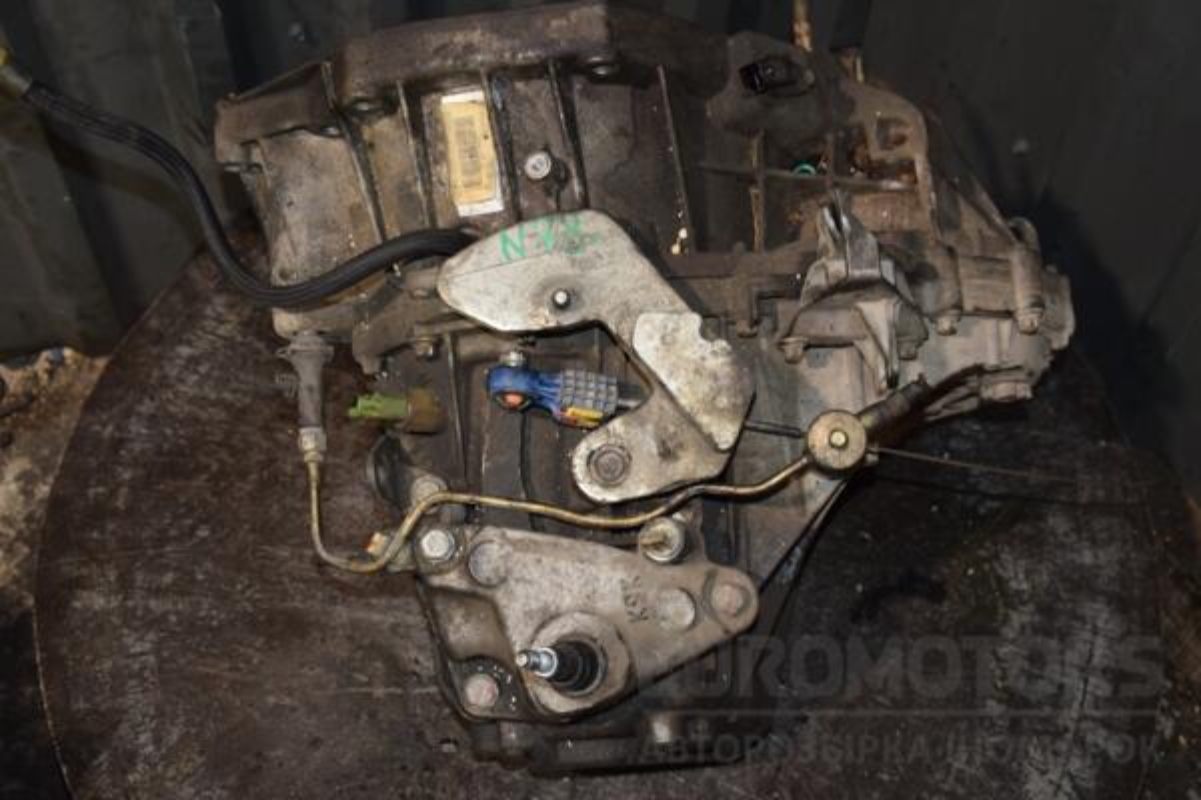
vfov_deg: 25.8
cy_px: 400
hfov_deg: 37.9
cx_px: 600
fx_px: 1751
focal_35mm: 52
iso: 800
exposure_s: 1/60
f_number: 5
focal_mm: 35
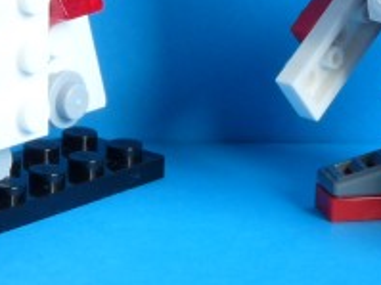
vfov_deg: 3.4
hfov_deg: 4.5
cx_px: 255
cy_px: -166
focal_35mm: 438
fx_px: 4818
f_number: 8
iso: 100
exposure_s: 1/4
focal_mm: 19.4
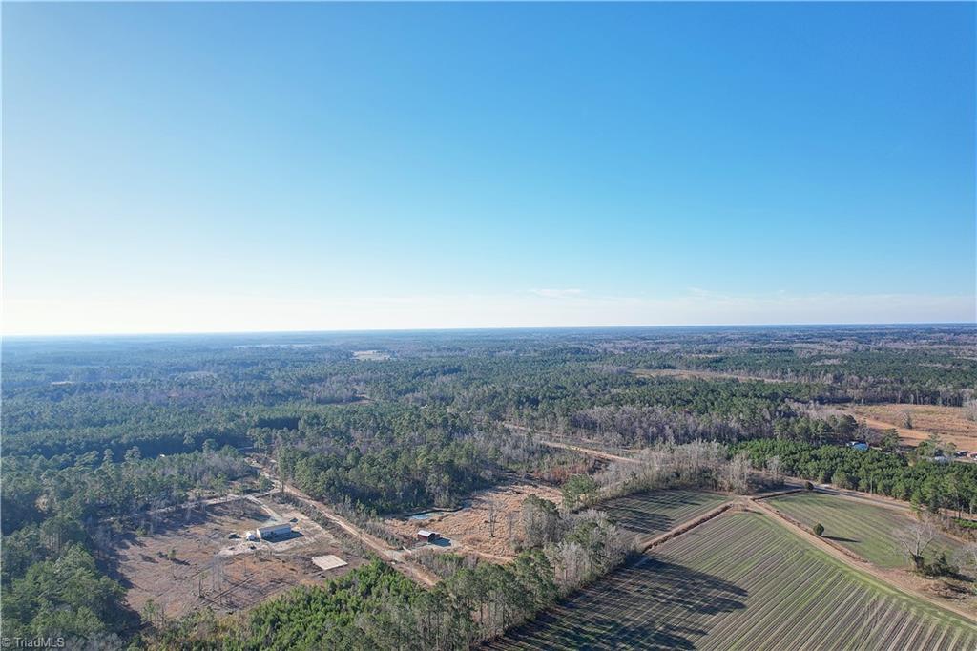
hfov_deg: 78.6
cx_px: 488
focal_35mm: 22
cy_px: 326
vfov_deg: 57.2
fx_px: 597
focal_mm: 8.4
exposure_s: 1/500
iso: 120
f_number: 2.8
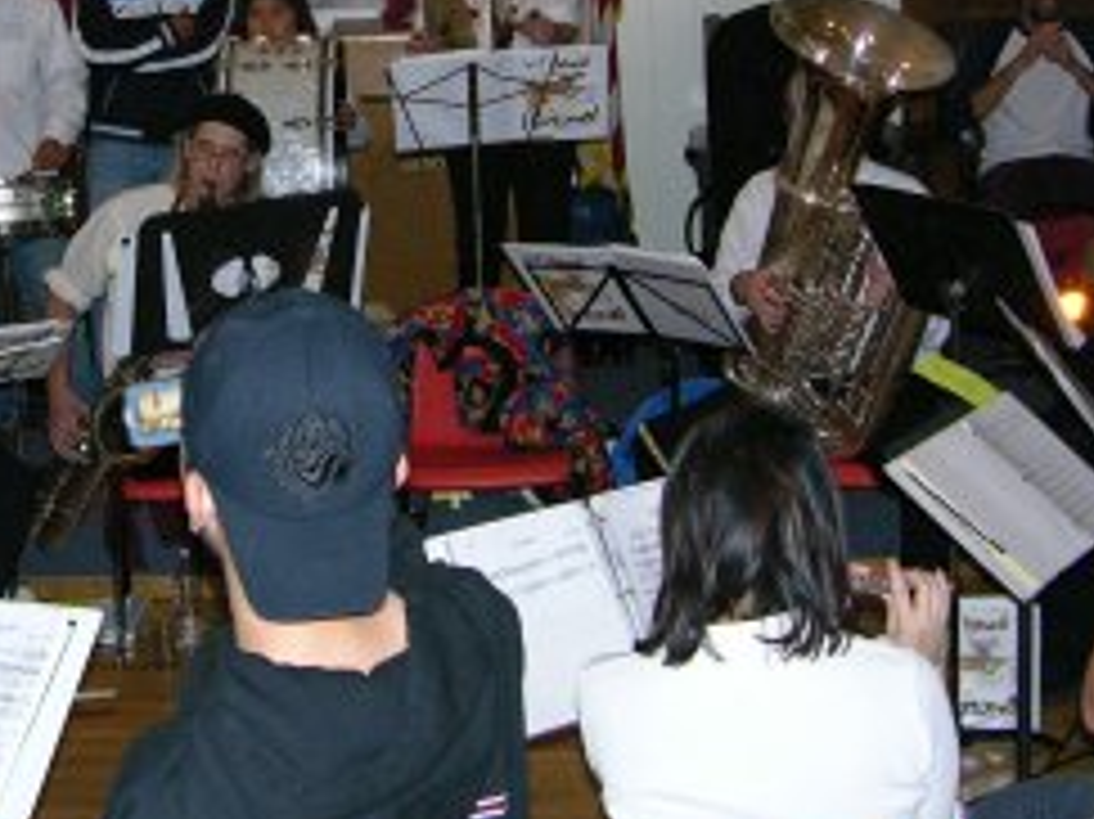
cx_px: 221
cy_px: 97
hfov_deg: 24.1
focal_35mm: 80
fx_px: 2527
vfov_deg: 18.2
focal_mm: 8.9
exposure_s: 1/60.1
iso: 200
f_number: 2.8
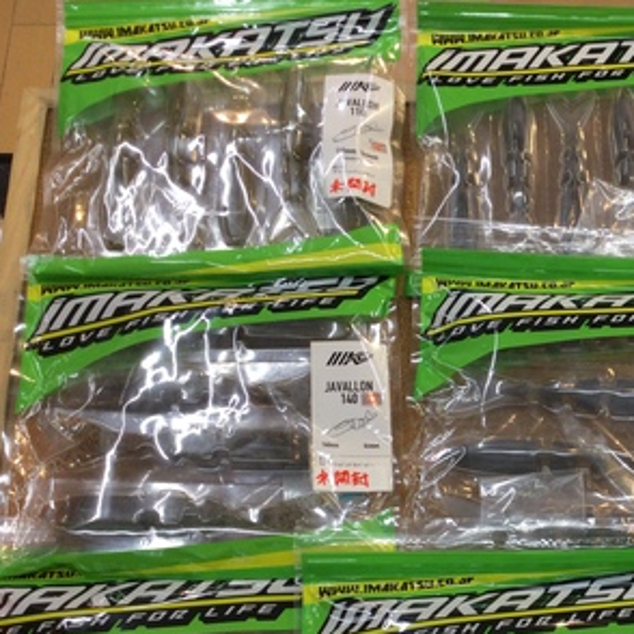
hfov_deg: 29.2
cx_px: 580
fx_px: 1160
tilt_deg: -69.9
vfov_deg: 30.2
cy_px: 451
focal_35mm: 56
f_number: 2.4
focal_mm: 3.3
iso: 25
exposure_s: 1/60
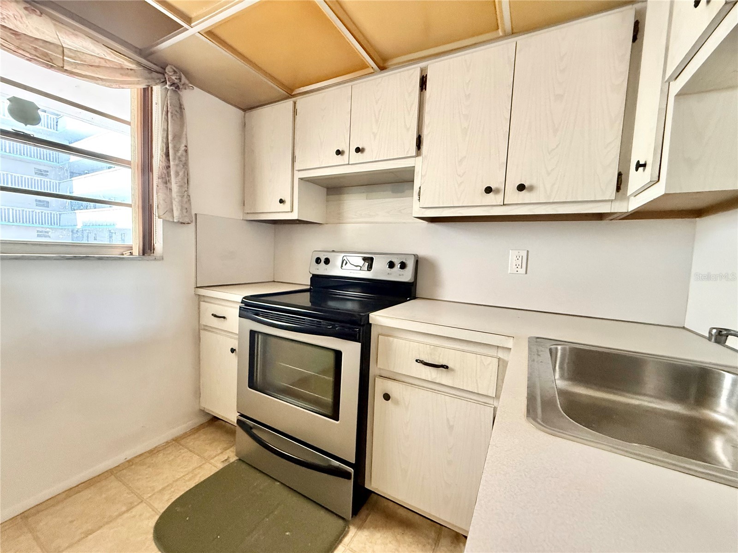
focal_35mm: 14
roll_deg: -2.1
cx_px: 369
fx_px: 298
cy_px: 276
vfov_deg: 85.7
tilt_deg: -2.0
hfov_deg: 102.1
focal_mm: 2.22
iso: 500
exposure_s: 1/60
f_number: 2.2
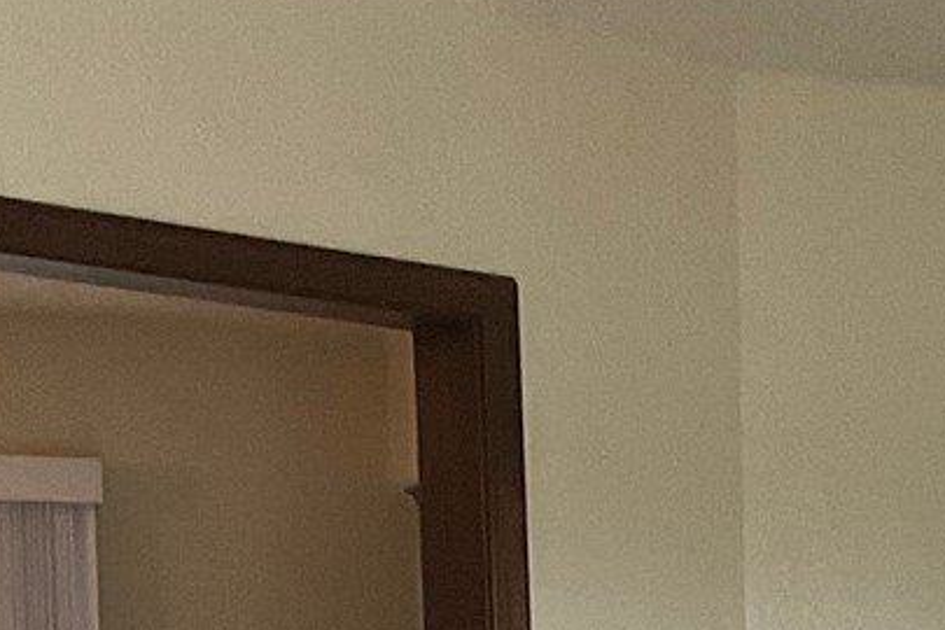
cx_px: 1220
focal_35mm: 143
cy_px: 1125
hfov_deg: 13.8
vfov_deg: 9.2
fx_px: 3753
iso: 64
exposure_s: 1/66
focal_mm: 3
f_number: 1.8
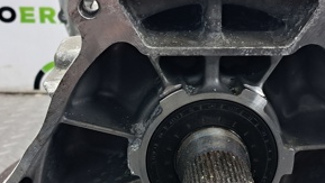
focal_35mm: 65
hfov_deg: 32.3
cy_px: 121
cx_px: 177
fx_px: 561
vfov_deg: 18.5
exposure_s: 1/50
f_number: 1.8
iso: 160
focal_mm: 4
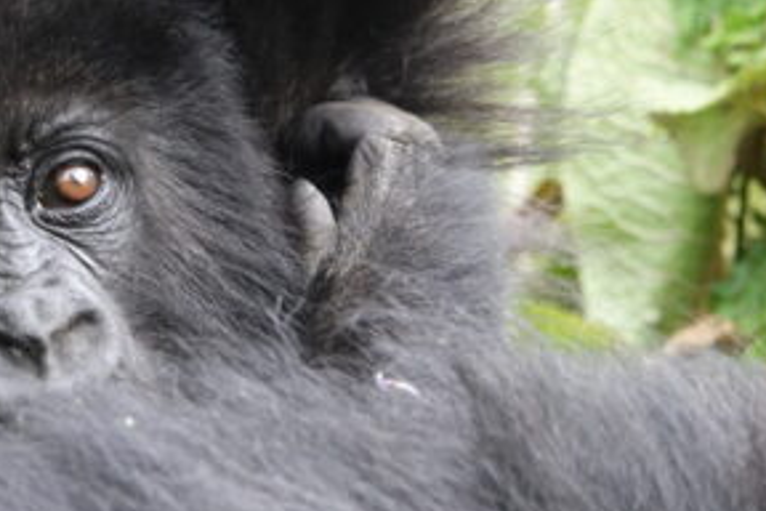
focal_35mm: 646
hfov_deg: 3.2
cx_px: 104
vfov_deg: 2.1
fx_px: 13744
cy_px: 165
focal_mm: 113.69
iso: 800
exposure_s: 1/80
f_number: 4
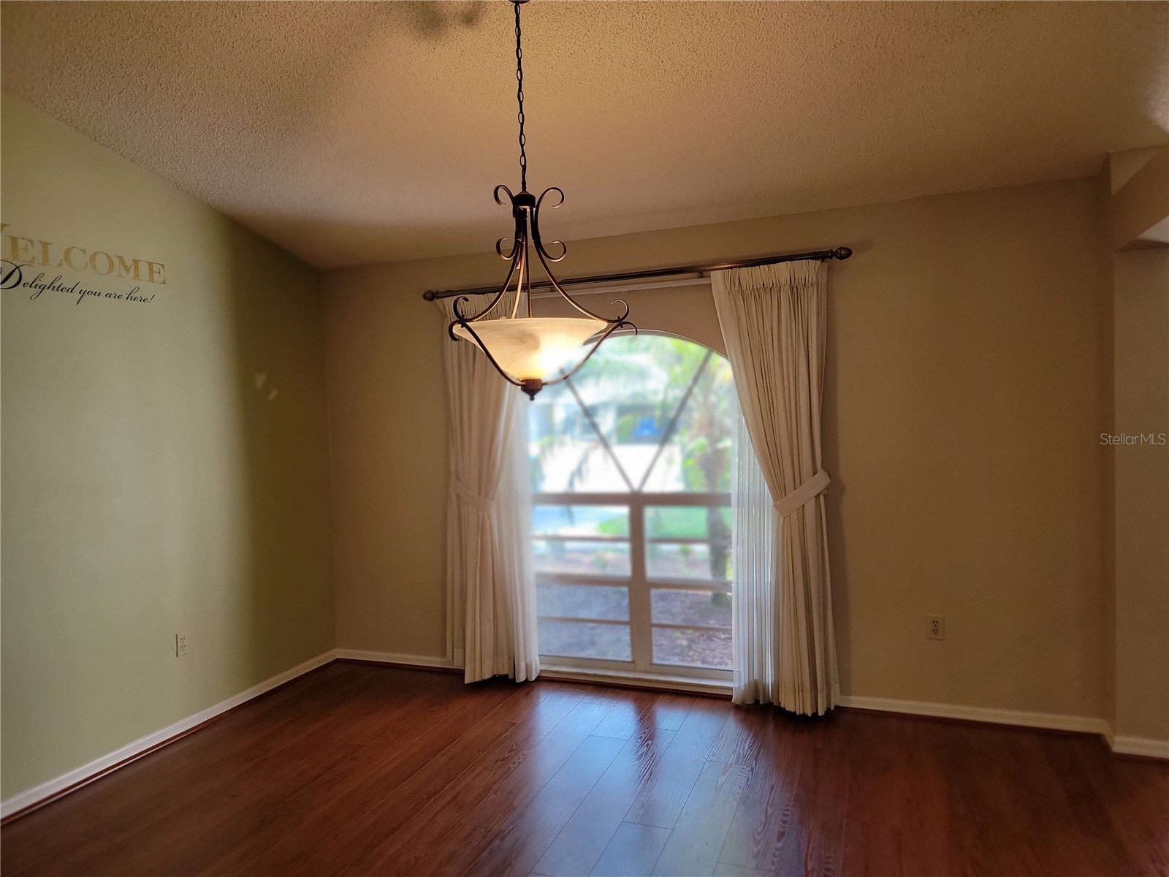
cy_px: 438
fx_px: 810
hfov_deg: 71.6
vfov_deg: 56.8
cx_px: 584
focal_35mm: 24
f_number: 1.8
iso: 200
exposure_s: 1/60
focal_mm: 6.7
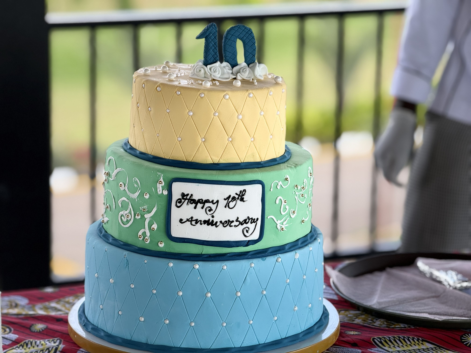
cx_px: 236
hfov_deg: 16.4
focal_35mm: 120
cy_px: 176
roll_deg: -0.7
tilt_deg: -12.6
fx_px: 1633
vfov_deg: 12.3
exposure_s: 1/189
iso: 50
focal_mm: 15.66
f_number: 2.8
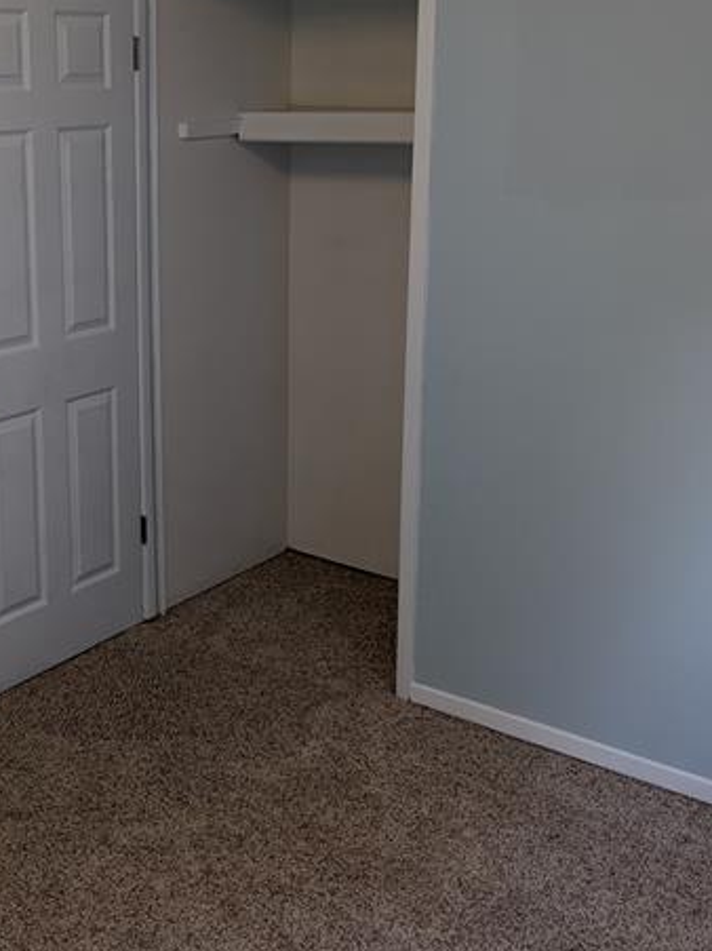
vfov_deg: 41.1
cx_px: 145
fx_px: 1262
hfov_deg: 30.7
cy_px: 386
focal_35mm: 46
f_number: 1.73
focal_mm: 4.38
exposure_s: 1/60
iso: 102
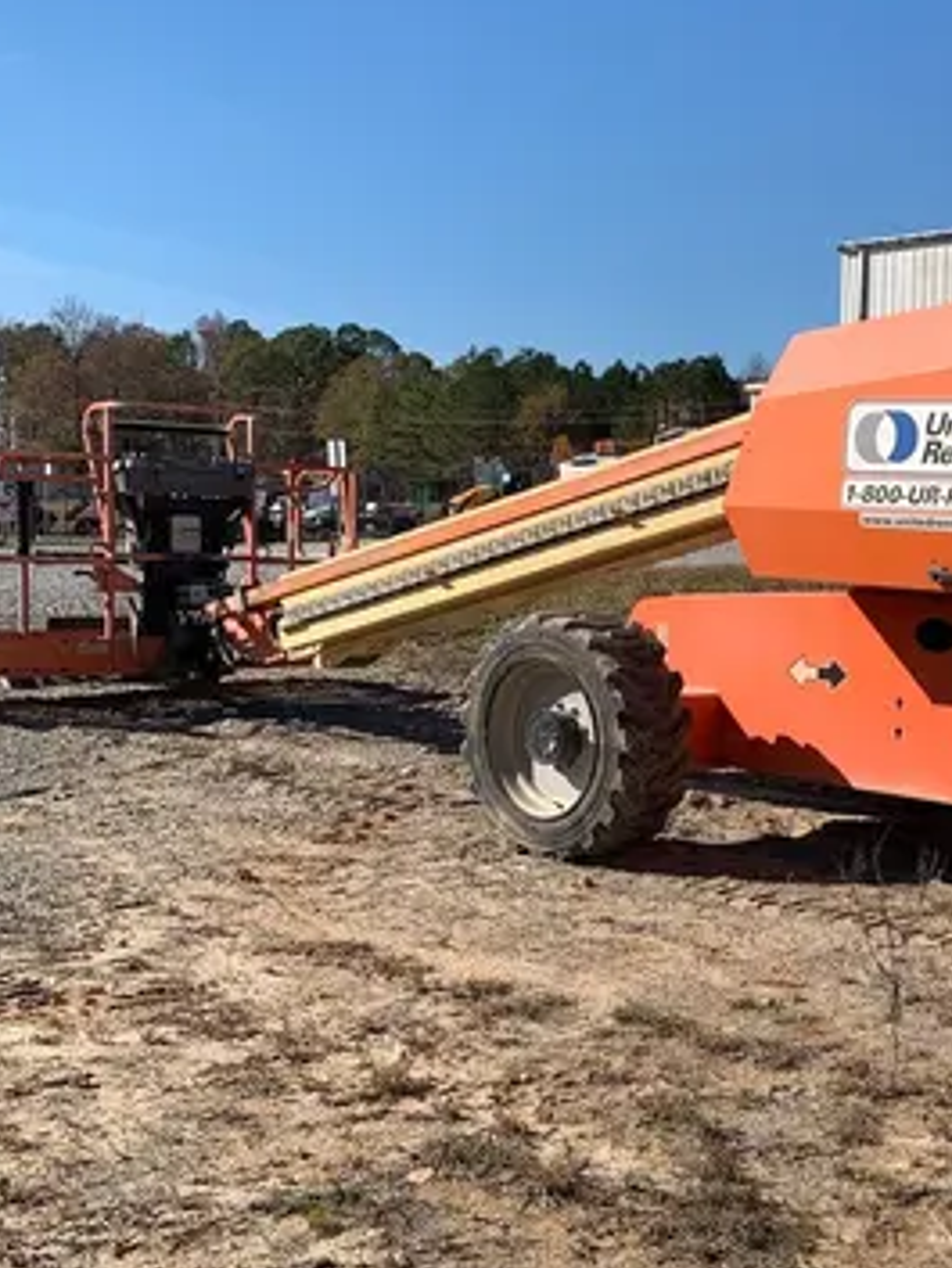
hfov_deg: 26.3
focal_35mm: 54
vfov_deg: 35.5
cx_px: 837
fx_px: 1979
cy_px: 735
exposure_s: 1/2309
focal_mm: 4.25
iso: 25
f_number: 1.8
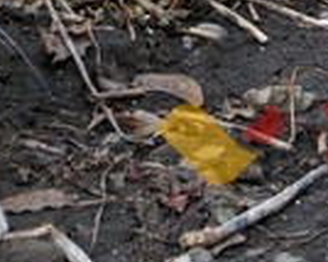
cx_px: 7
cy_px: -187
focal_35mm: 404
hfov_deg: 4.8
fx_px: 3923
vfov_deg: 3.8
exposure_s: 1/160
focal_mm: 55
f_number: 5.6
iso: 250
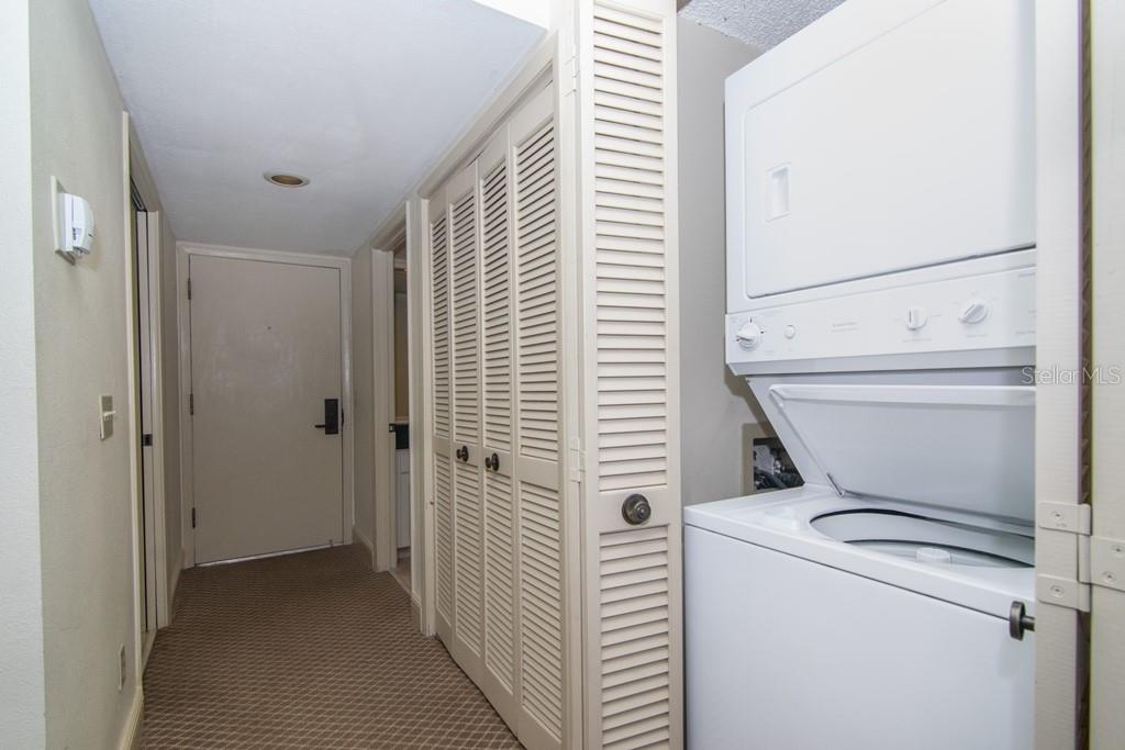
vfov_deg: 72.1
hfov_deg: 95.0
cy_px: 375
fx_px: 516
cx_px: 562
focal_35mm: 16
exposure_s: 1/160
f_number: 7.1
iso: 1000
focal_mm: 11
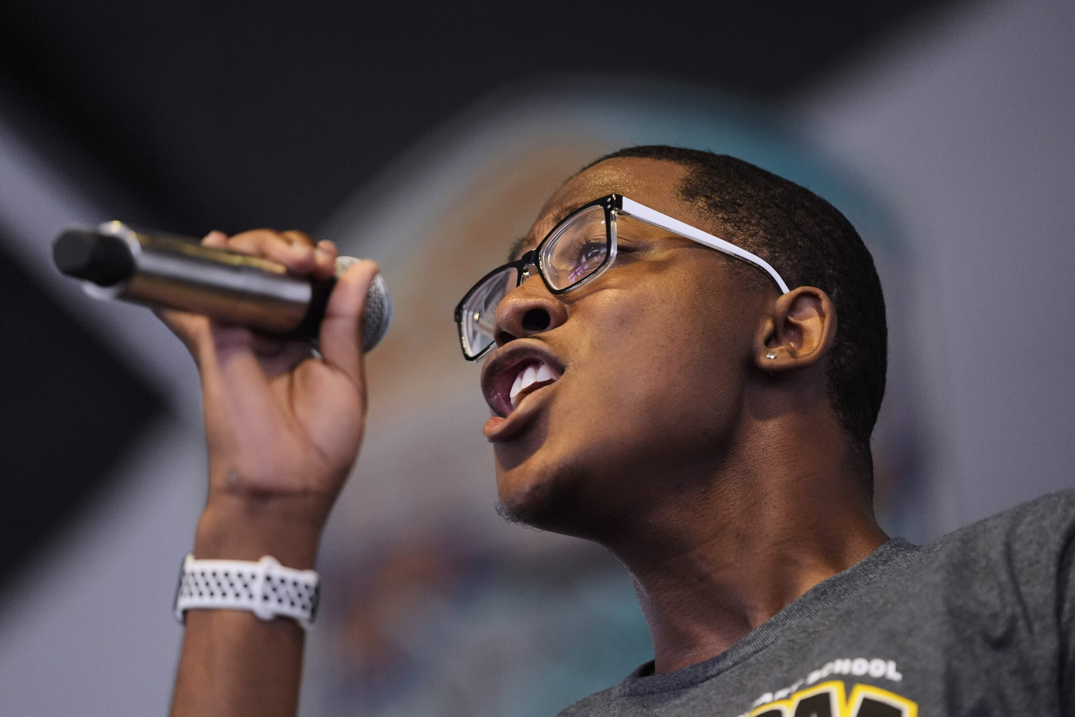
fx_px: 5255
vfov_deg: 7.8
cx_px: 538
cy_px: 358
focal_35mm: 176
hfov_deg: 11.7
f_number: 2.8
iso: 4000
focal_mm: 176
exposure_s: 1/1600
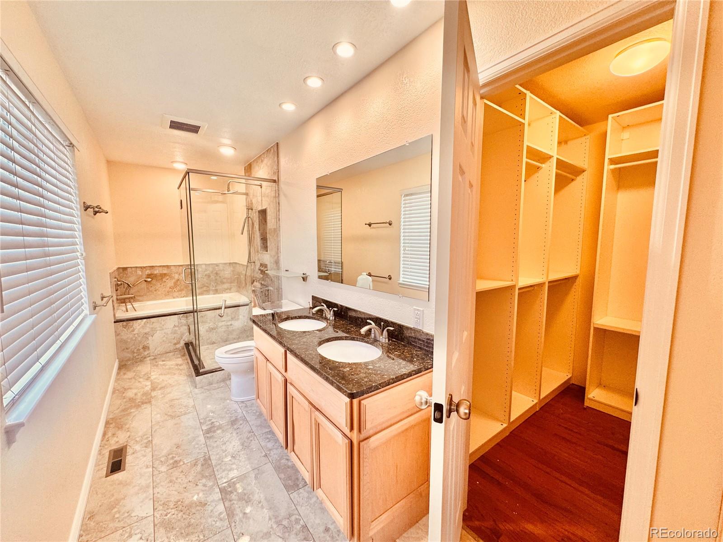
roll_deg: +0.2
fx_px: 292
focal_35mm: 14
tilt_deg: -6.5
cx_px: 362
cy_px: 271
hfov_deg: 102.1
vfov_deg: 85.7
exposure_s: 1/120
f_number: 2.2
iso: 125
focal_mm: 2.22
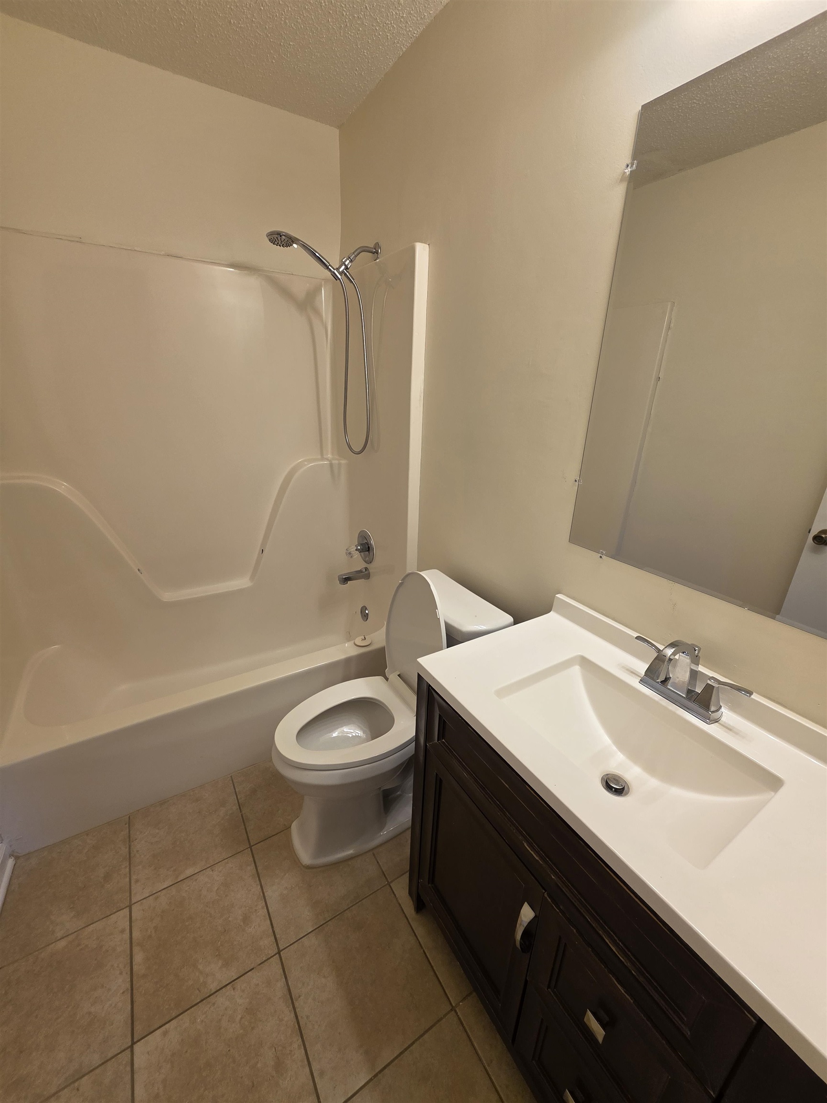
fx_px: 414
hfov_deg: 89.9
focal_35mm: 13
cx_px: 414
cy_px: 552
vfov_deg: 106.2
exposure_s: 1/120
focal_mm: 2.2
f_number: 1.9
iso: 100
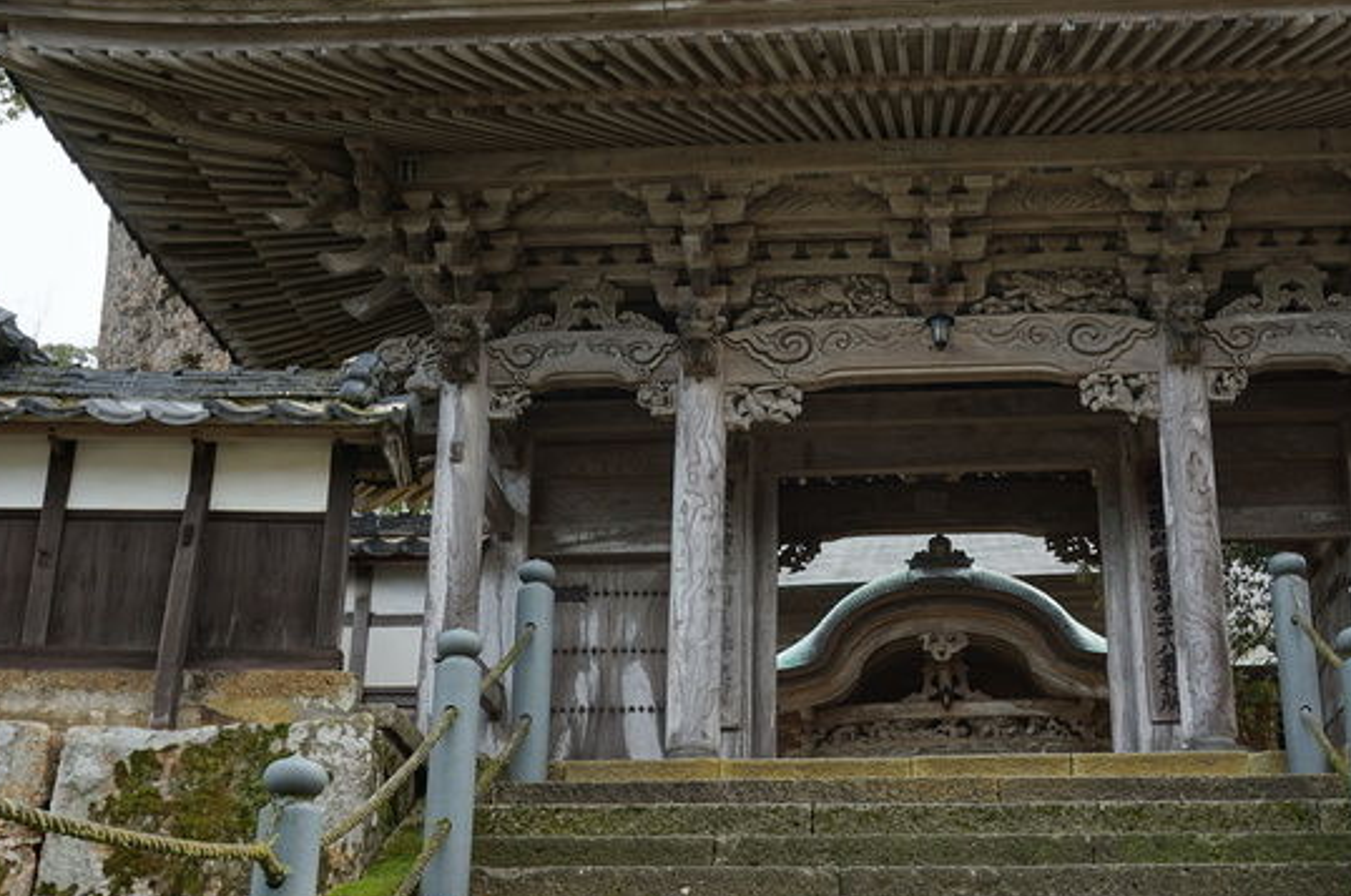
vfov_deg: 28.1
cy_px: 449
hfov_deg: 41.1
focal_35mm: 48
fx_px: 1790
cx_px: 830
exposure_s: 1/80
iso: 100
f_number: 6.3
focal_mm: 21
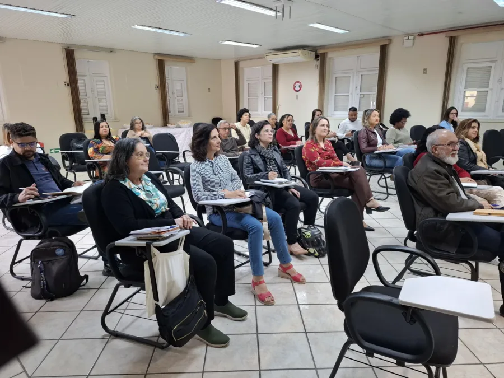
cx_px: 252
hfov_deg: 73.9
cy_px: 189
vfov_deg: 58.9
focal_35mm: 23
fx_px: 335
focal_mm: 5.54
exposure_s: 1/60
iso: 320
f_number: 1.8
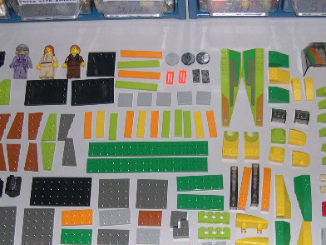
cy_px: 191
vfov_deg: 23.4
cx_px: 181
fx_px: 584
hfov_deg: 31.2
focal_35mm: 62
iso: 100
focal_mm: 8
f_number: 2.8
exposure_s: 1/60
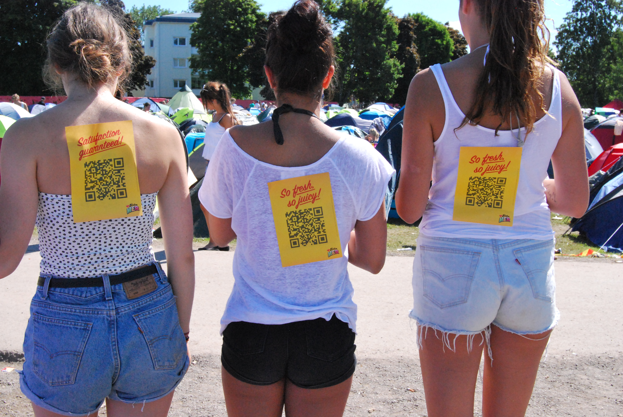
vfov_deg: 29.9
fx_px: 780
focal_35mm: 45
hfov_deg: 43.6
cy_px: 208
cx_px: 312
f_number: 14
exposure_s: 1/800
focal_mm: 30
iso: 1600
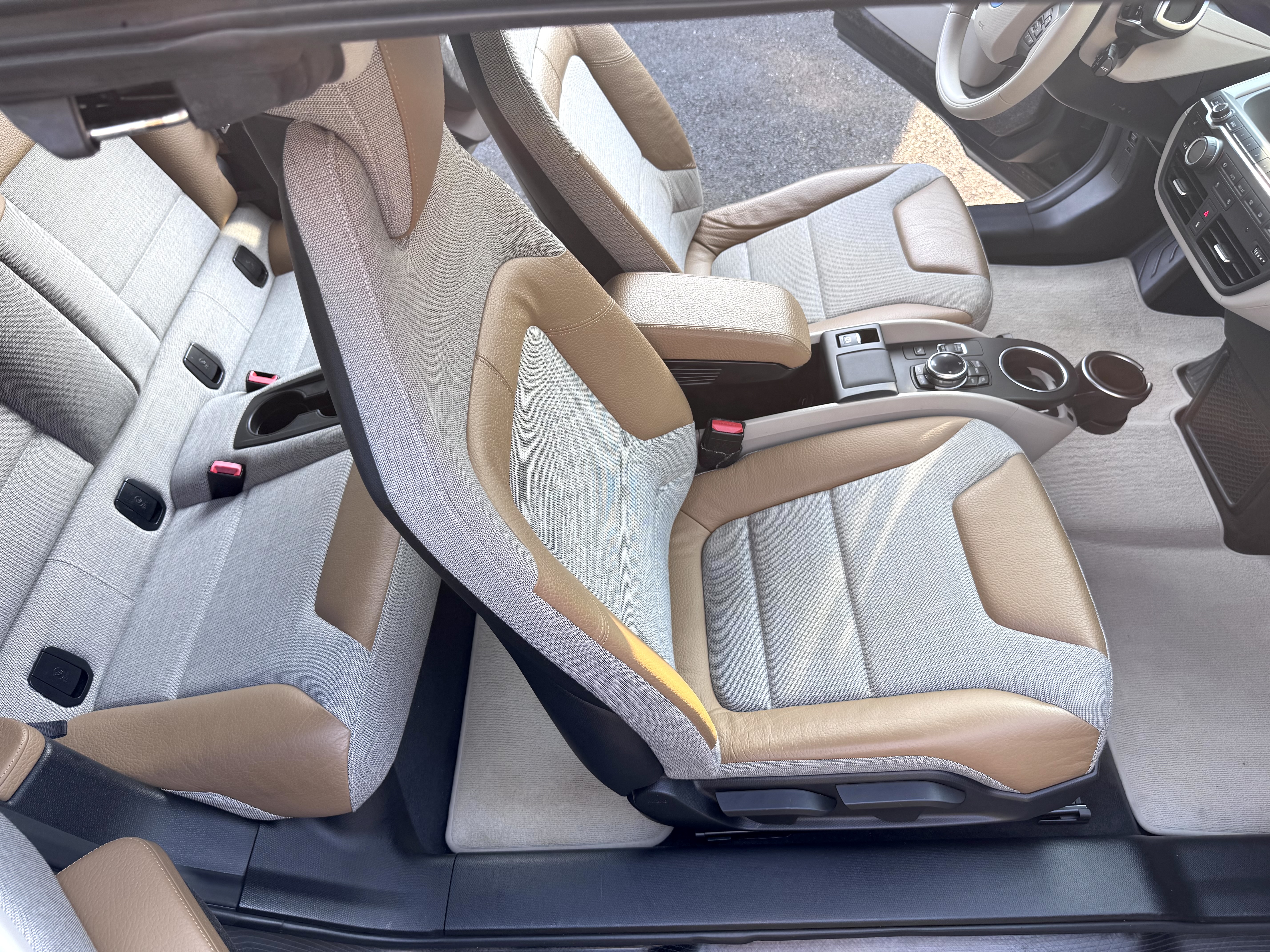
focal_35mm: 24
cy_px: 476
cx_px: 635
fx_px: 881
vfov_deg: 56.8
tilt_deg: -49.7
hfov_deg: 71.6
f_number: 1.78
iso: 64
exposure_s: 1/170
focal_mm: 6.76
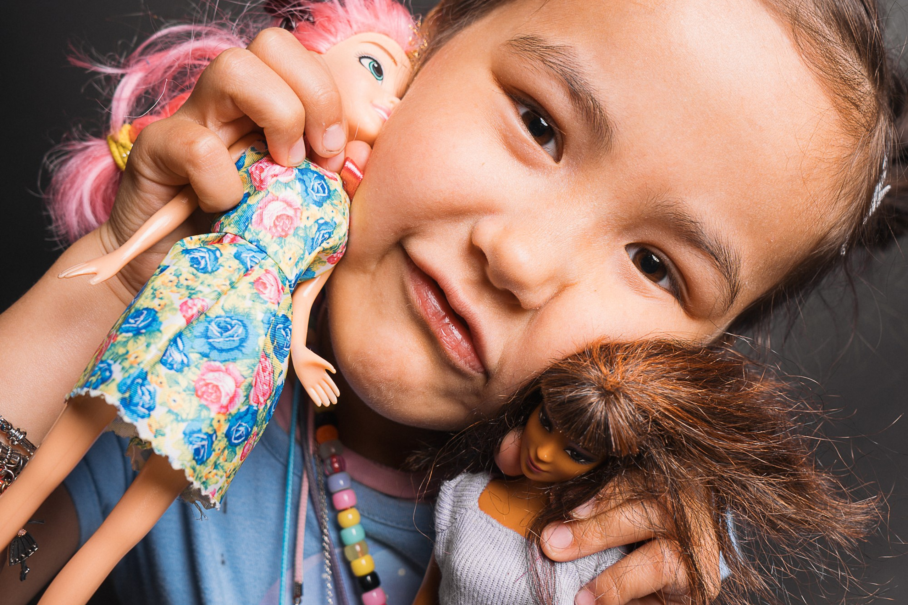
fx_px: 706
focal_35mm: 28
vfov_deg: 46.4
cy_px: 302
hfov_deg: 65.5
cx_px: 454
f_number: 5.6
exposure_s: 1/200
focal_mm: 28
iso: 100
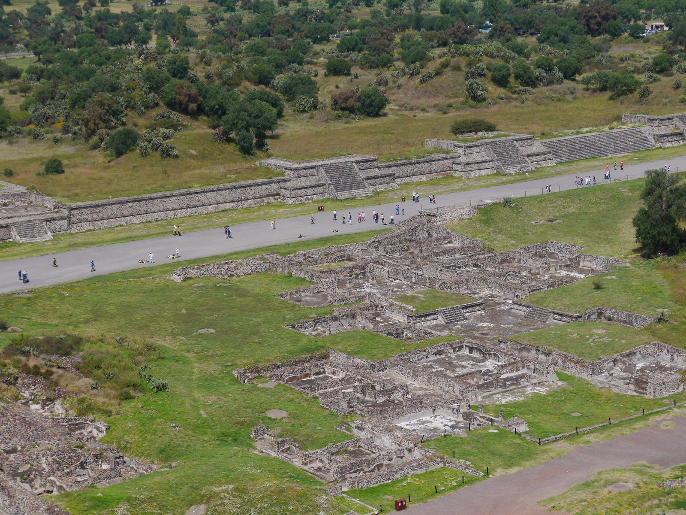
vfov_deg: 17.6
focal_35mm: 84
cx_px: 343
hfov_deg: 23.3
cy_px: 258
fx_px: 1665
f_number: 10
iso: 160
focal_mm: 42
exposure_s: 1/400
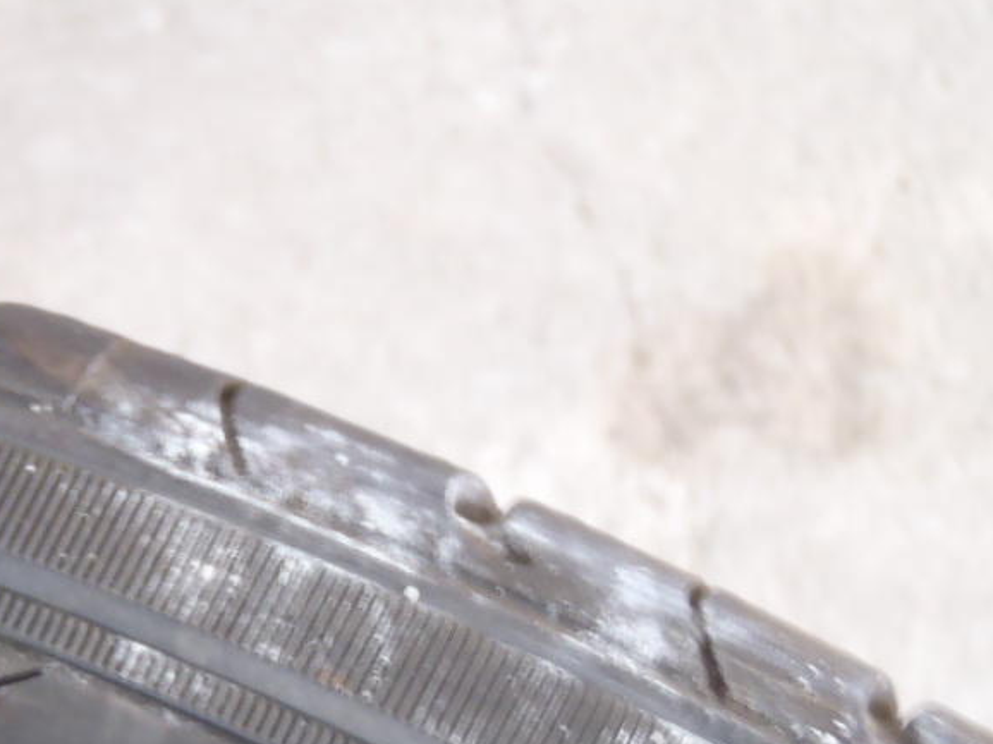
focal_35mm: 82
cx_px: -50
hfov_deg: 22.7
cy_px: 778
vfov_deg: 17.5
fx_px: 2351
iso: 200
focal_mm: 6.64
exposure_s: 1/4
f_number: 4.7
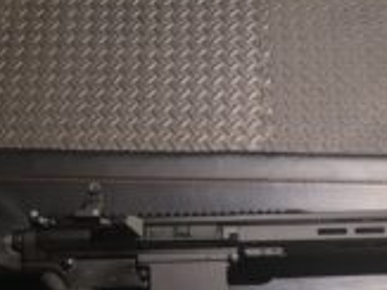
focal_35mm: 64
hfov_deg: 30.3
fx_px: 715
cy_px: 250
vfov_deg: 22.5
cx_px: 192
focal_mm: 5.4
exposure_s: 1/8
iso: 1250
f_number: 1.8
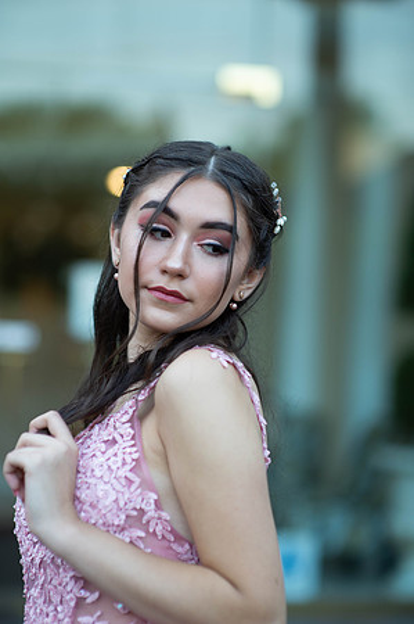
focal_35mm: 85
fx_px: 1470
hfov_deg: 16.0
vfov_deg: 23.9
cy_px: 312
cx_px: 207
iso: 250
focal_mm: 85
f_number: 2
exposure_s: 1/640
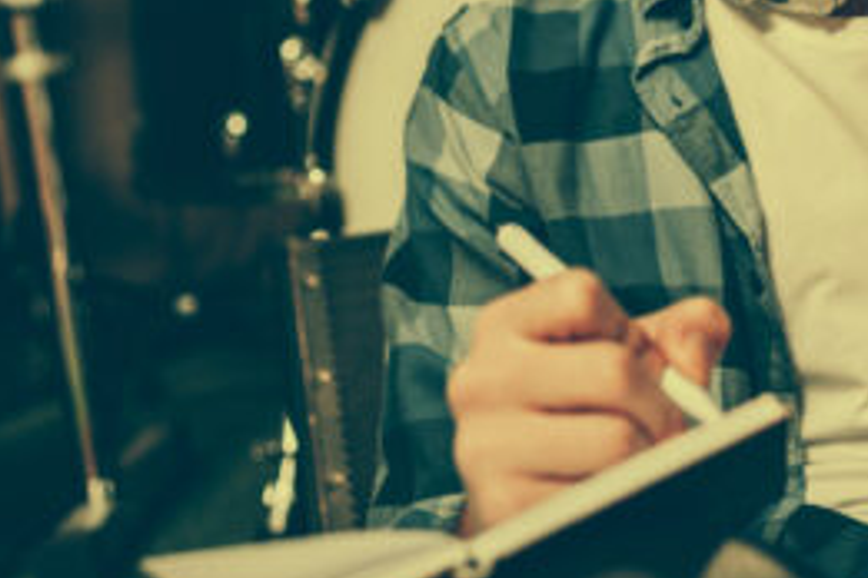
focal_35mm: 75
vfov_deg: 17.8
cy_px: 22
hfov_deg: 26.7
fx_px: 1808
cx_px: 627
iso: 50
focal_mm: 35
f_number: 2.5
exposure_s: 1/200
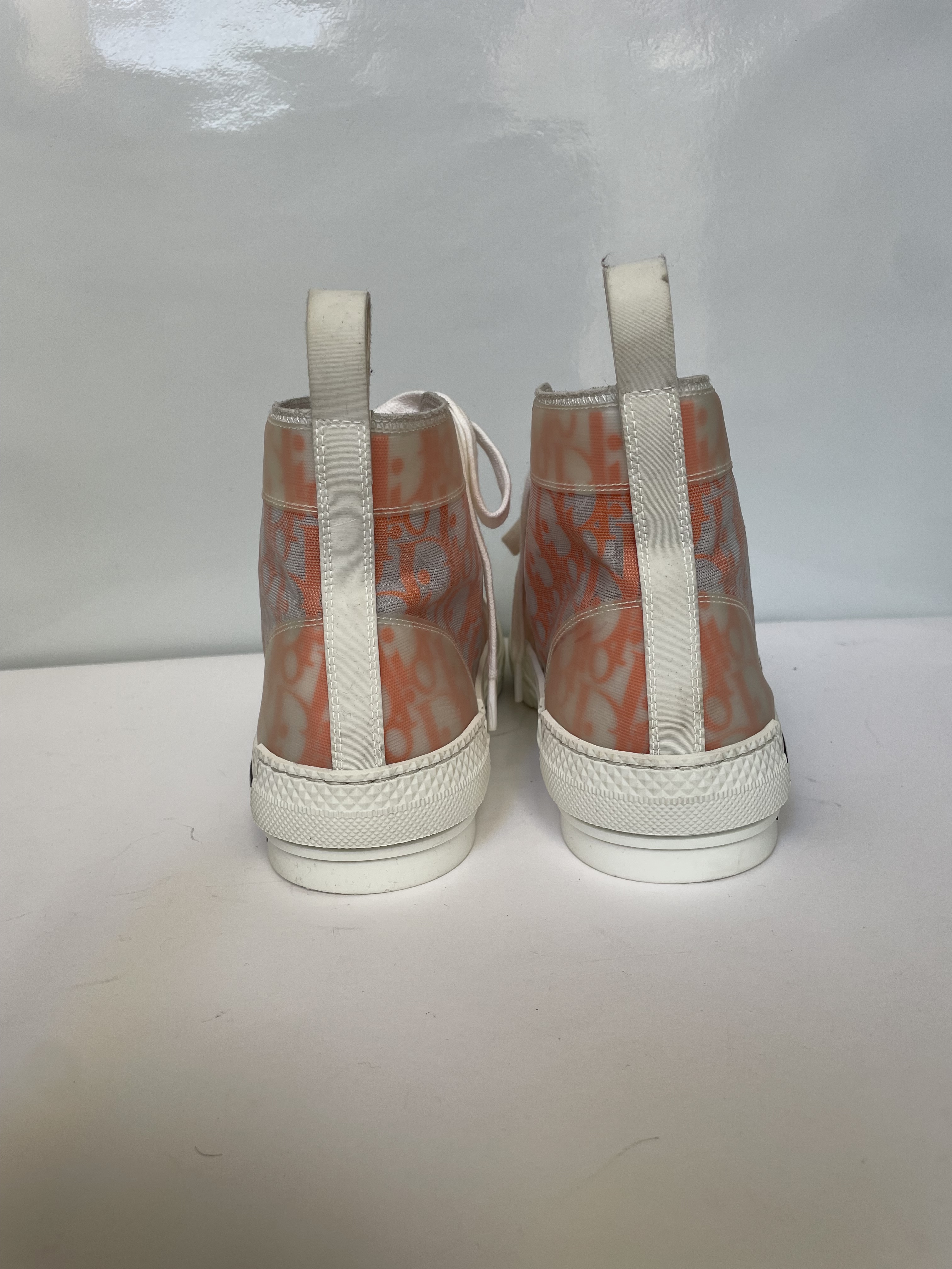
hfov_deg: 53.1
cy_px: 634
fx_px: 953
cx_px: 476
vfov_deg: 67.3
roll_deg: +4.1
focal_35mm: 26
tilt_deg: -15.3
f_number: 1.6
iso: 50
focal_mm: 4.2
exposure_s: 1/121
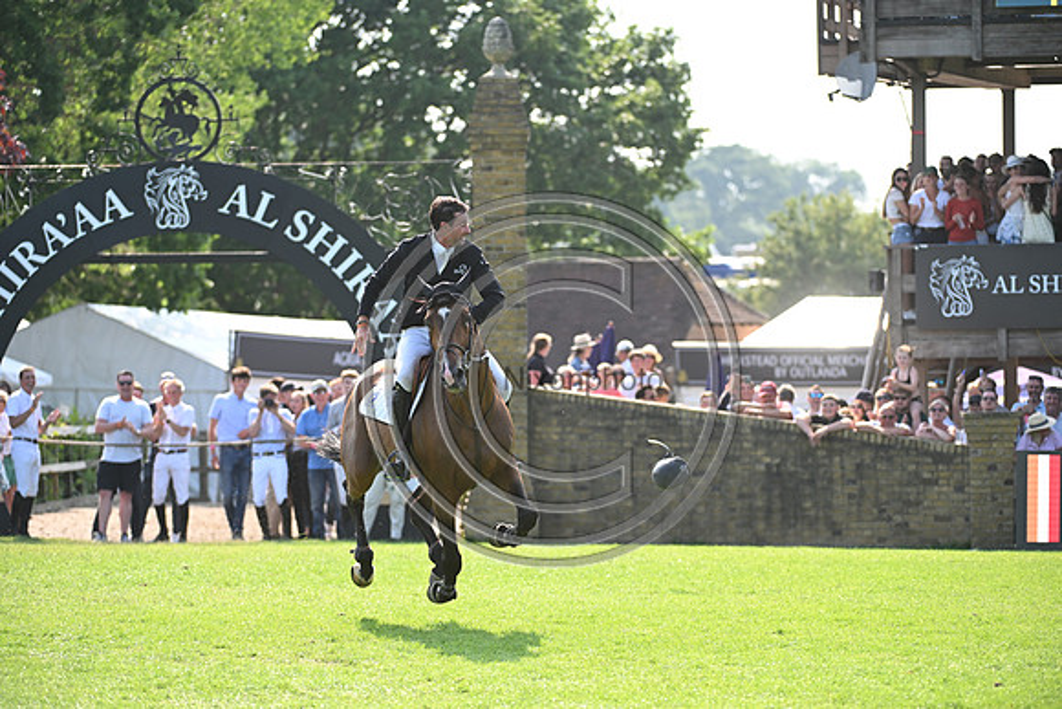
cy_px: 354
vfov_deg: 6.9
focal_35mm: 200
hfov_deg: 10.3
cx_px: 531
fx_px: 5901
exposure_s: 1/1250
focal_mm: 200
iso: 720
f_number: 4.5
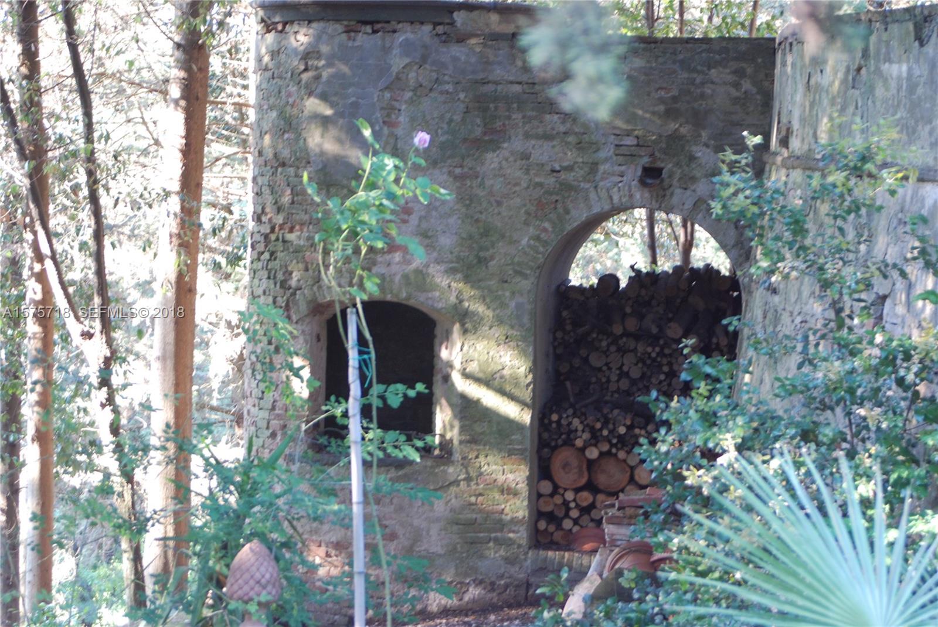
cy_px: 314
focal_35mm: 108
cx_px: 469
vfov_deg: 12.7
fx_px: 2816
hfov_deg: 18.9
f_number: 5.6
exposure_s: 1/13
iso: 400
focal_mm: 72
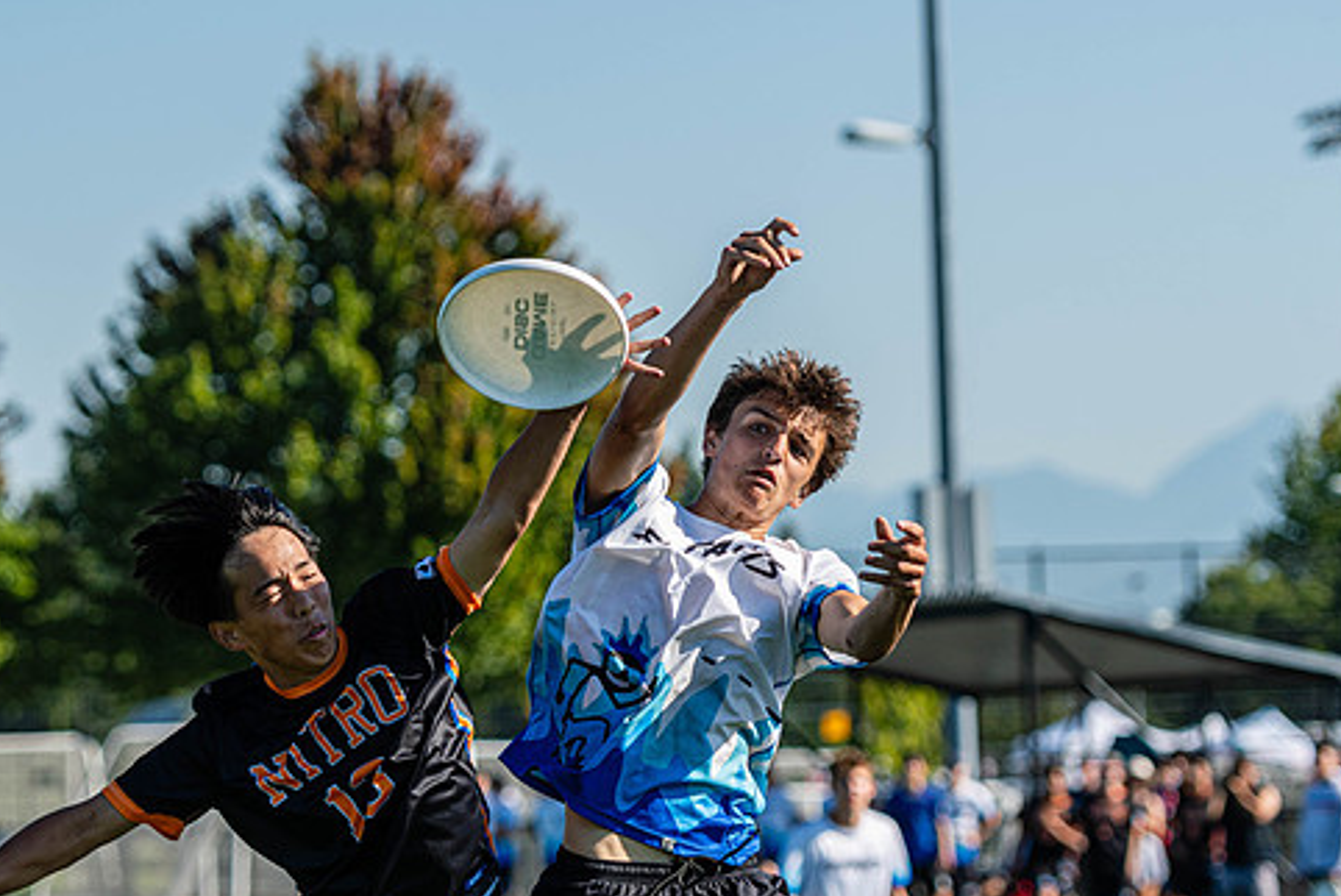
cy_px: 511
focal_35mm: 202
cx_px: 562
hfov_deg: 10.2
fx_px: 7529
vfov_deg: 6.8
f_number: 3.2
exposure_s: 1/2000
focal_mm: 112
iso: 100
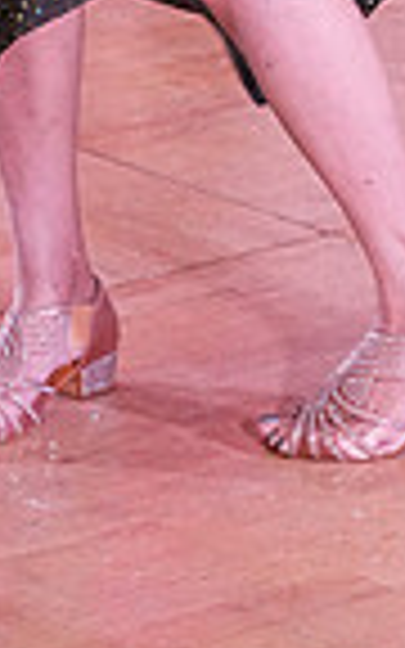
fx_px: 4698
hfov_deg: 4.9
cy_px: -504
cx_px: -254
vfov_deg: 7.7
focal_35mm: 266
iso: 2500
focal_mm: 65
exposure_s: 1/250
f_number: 7.1
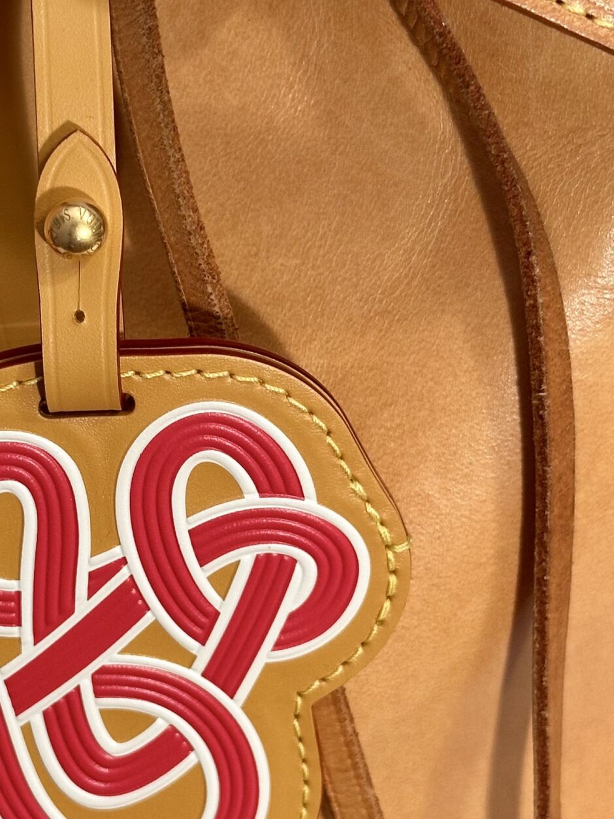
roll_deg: +1.6
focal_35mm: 98
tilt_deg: -38.8
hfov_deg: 15.0
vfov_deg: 20.0
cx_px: 178
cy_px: 435
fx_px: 2318
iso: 80
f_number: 1.78
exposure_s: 1/50
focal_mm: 6.86
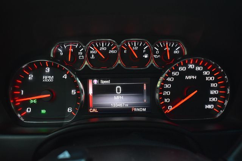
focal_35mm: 34
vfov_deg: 38.3
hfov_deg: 55.1
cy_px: 80
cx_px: 121
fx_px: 232
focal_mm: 23
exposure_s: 1/15
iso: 1600
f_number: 5.6
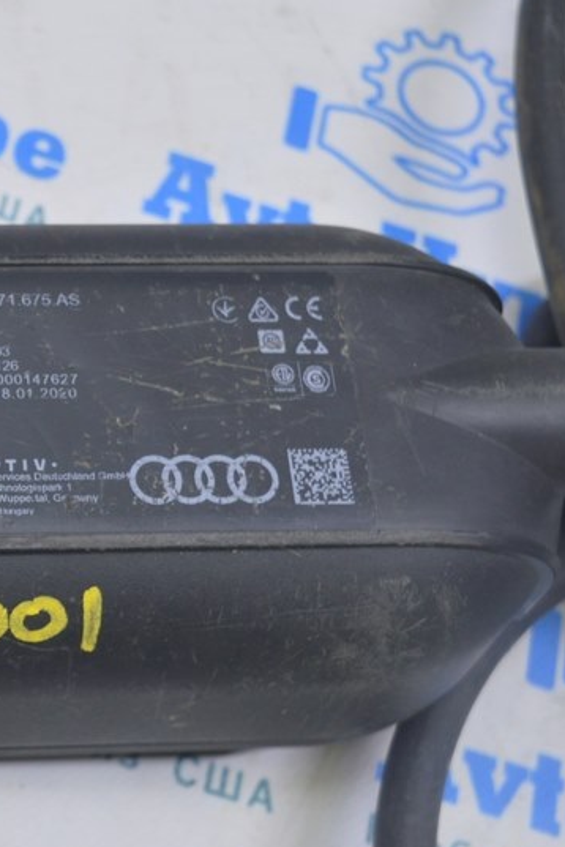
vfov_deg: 25.4
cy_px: 424
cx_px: -186
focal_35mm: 80
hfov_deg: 16.1
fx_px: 1883
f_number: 5.6
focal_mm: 28
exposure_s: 1/25
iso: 400
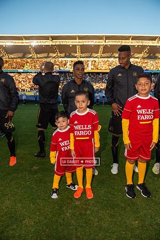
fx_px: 160
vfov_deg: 73.7
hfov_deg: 53.1
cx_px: 80
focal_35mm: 24
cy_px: 120
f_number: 4.5
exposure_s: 1/500
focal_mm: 24
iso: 160
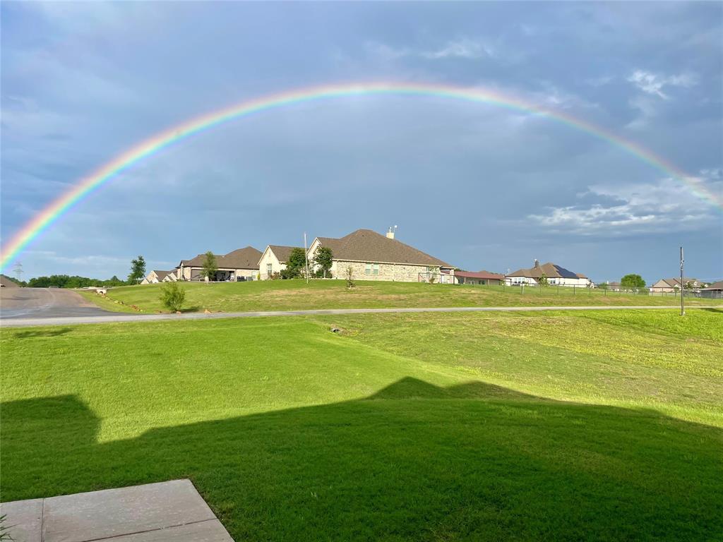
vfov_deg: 53.1
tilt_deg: +3.5
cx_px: 362
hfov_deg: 67.3
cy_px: 271
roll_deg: -0.8
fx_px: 543
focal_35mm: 26
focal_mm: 4.2
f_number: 1.6
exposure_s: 1/2959
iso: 32
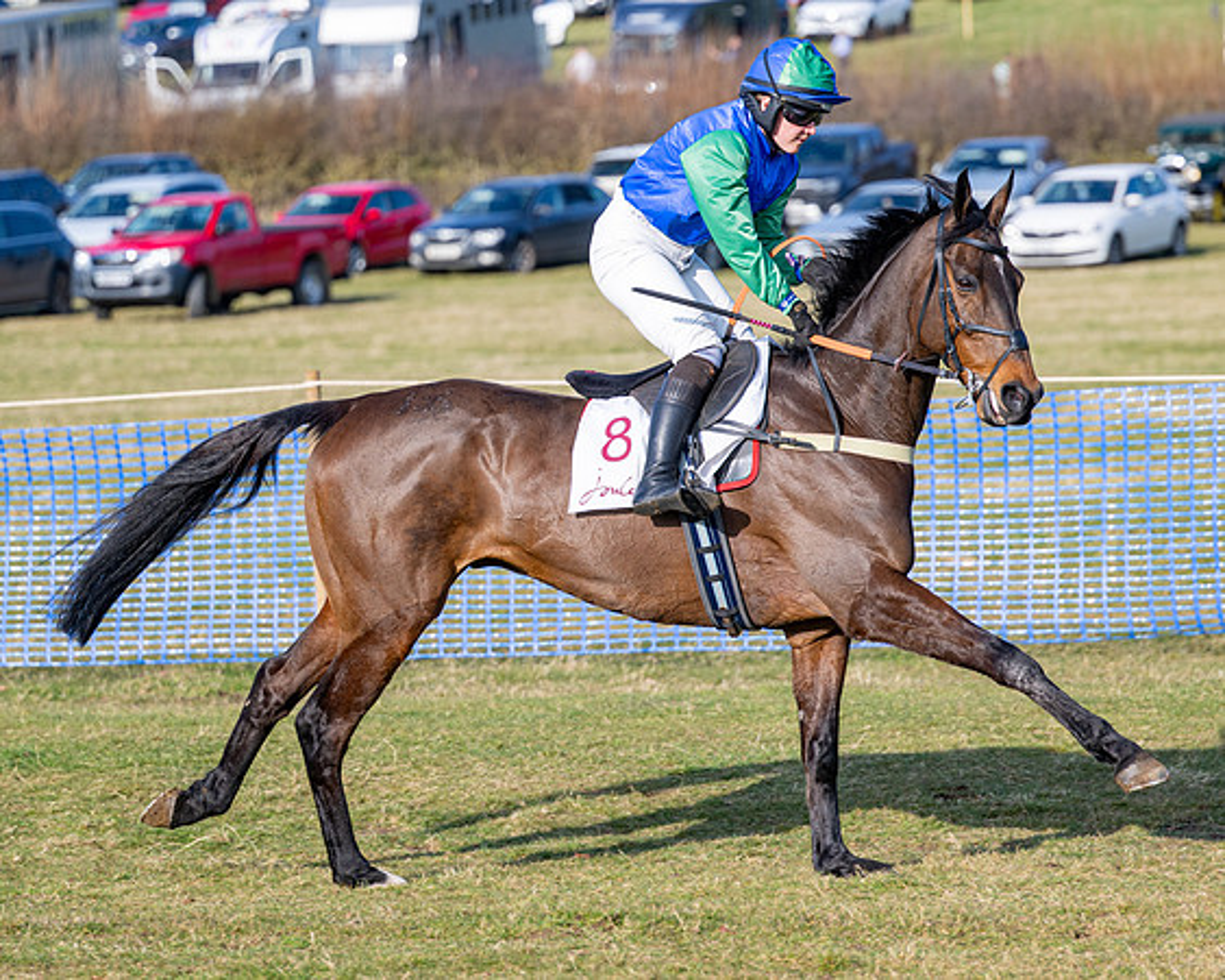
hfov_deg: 10.3
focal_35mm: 187
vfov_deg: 8.3
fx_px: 6783
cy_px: 490
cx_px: 609
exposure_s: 1/1250
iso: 100
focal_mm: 110
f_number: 2.8
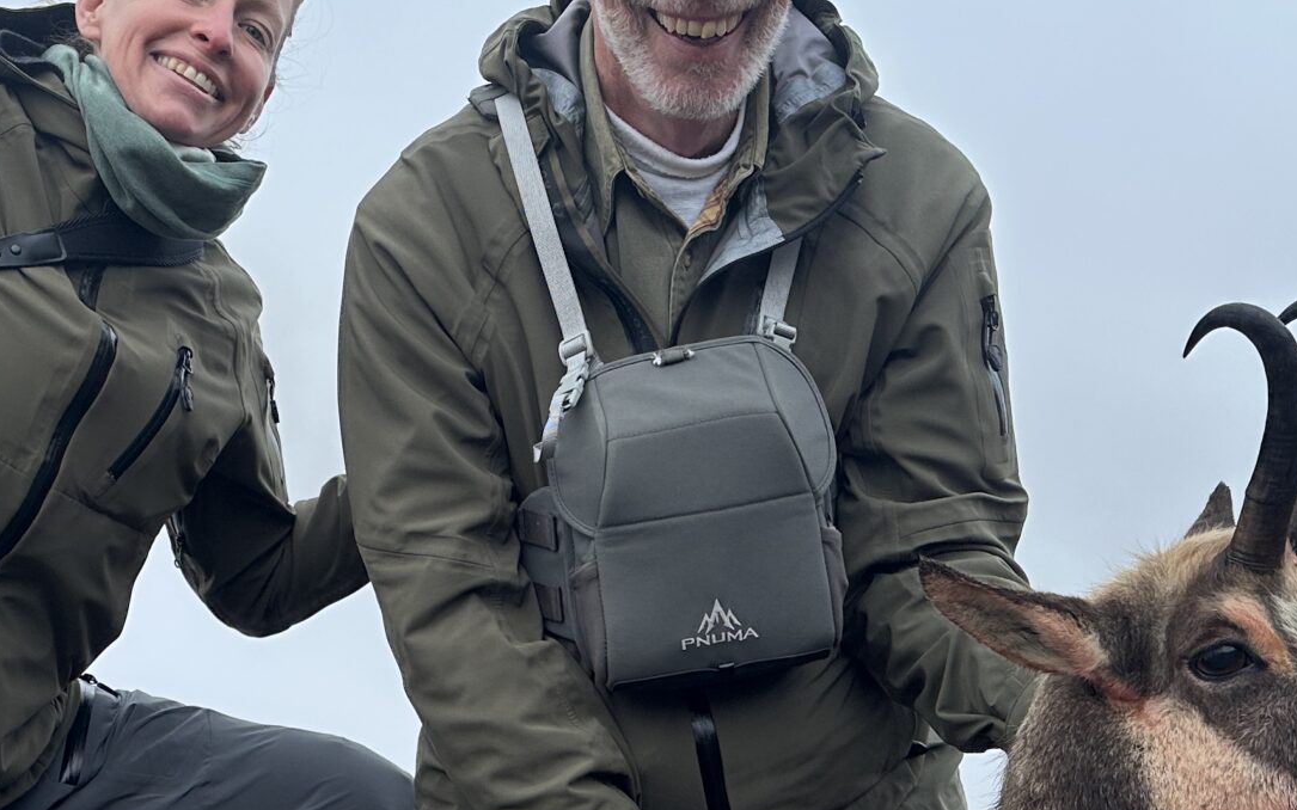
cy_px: 572
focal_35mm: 60
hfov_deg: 33.6
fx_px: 2121
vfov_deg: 21.5
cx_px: 394
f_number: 1.78
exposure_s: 1/1845
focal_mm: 6.86
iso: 80
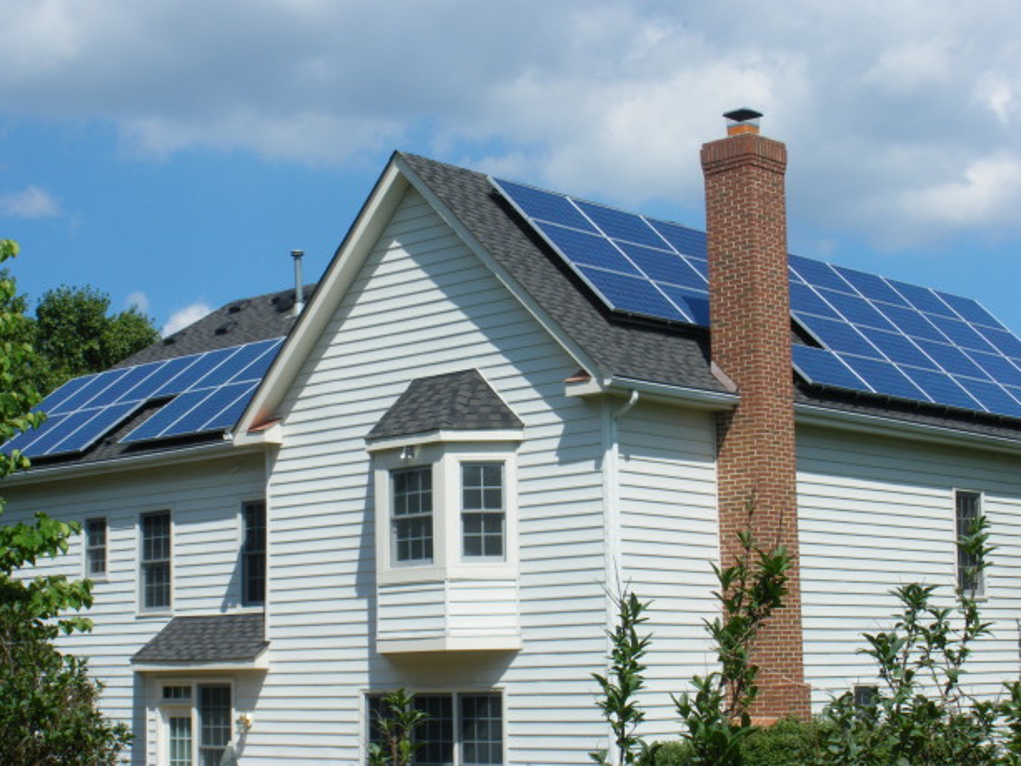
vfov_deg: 23.7
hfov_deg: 31.2
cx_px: 510
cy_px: 383
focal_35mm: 62
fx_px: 1829
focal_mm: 11.1
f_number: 7.1
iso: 64
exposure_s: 1/250
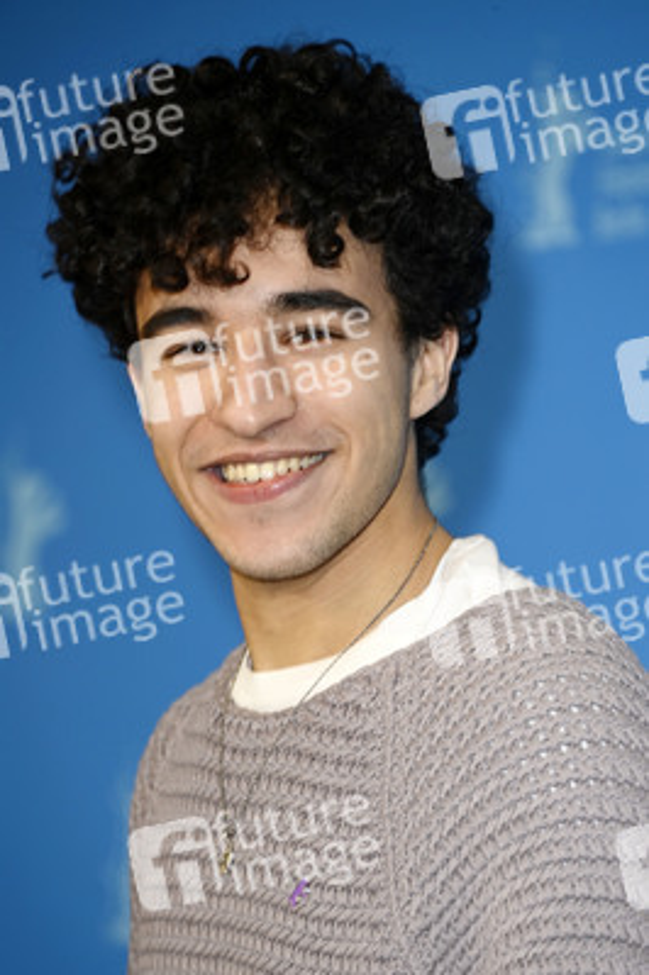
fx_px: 8126
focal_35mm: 300
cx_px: 324
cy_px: 488
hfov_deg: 4.6
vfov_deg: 6.9
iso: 1250
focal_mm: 300
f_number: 5.6
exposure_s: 1/250
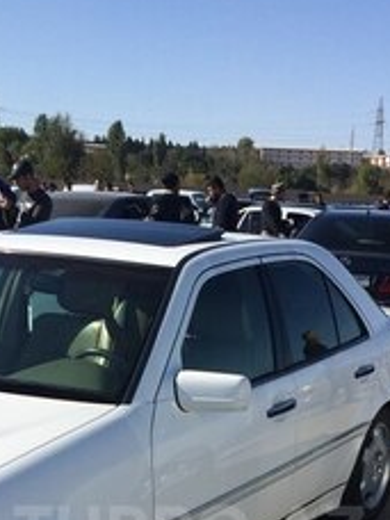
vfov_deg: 28.6
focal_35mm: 63
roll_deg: -1.0
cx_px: 189
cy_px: 531
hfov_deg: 23.3
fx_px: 946
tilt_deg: -18.5
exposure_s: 1/2740
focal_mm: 4.15
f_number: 2.2
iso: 32
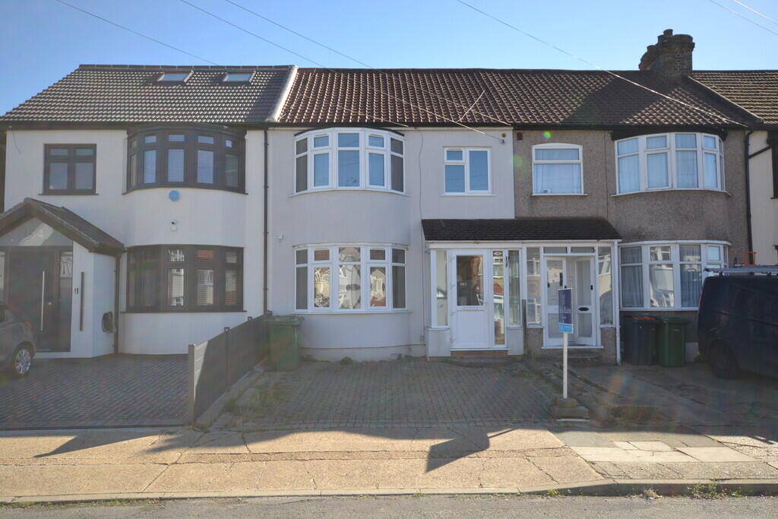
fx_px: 584
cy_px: 260
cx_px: 389
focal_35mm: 27
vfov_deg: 47.9
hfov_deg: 67.4
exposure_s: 1/160
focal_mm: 18
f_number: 6.3
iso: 100
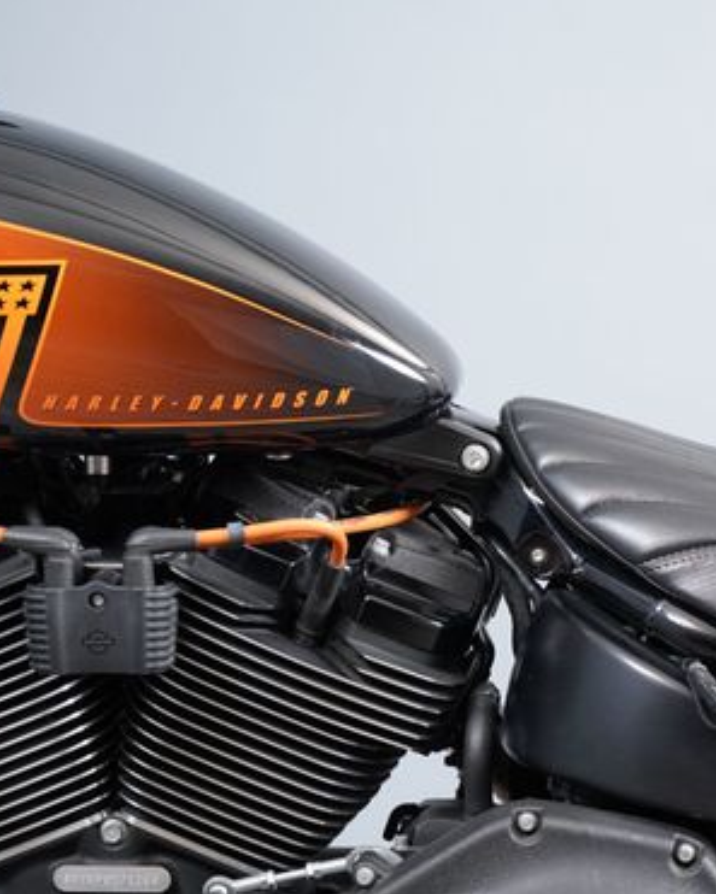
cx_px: 663
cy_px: 449
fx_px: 4501
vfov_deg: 11.3
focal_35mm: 170
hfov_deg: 9.1
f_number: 4
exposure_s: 1/125
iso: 2000
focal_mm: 105
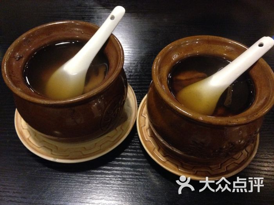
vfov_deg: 42.9
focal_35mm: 33
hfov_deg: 55.4
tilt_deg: -53.6
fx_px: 261
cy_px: 102
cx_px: 137
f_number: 2.4
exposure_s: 1/15
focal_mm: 4.12
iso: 640
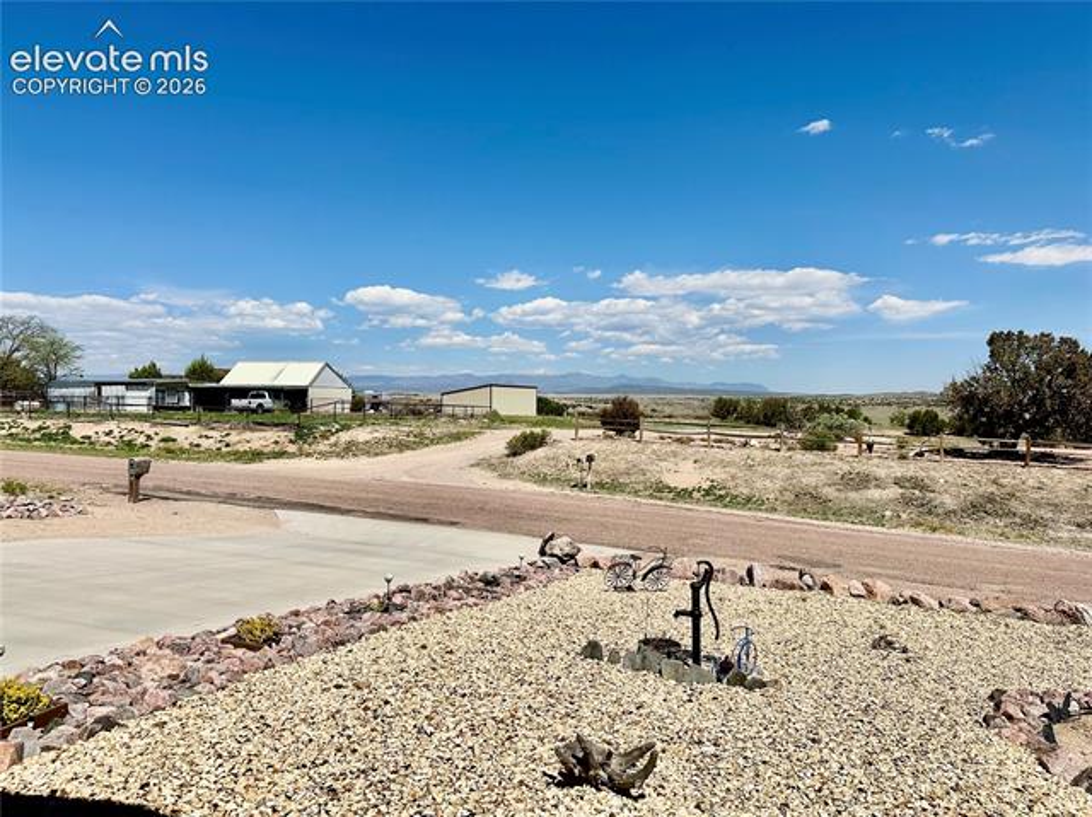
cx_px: 546
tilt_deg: -1.6
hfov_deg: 71.6
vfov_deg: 56.8
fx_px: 757
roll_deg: -0.3
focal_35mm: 24
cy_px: 408
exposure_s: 1/12048
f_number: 1.78
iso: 80
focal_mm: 6.86
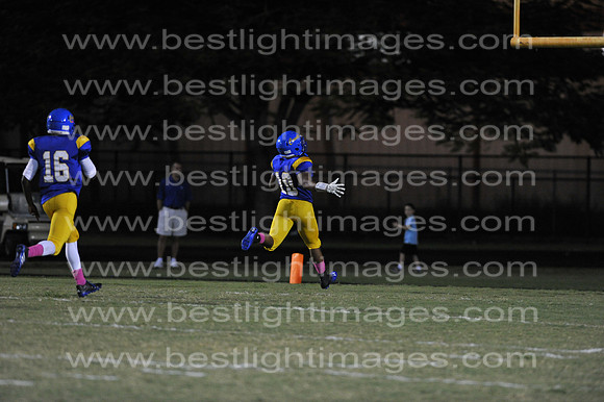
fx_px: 5030
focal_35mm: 300
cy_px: 201
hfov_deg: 6.9
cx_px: 302
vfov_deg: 4.6
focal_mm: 300
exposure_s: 1/500
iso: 5000
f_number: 4
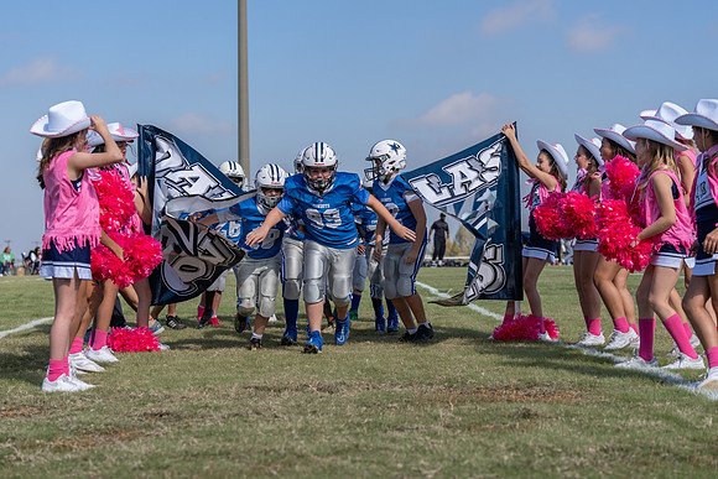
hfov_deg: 27.6
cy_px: 240
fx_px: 1461
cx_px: 359
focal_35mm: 73
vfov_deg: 18.6
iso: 125
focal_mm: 70
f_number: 4
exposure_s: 1/1600
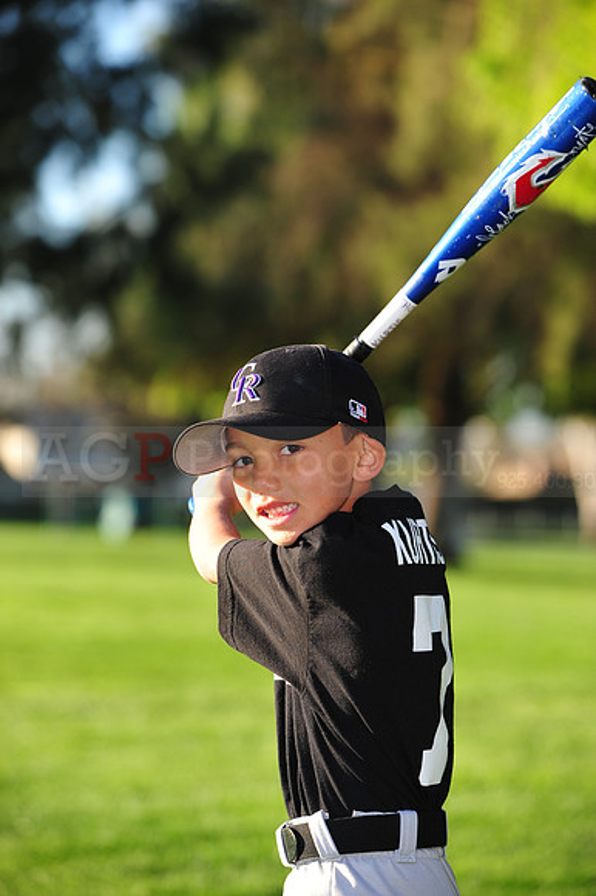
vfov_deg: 15.8
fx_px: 3232
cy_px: 448
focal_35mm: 130
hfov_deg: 10.5
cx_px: 298
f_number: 4.5
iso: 200
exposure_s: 1/500
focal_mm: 130
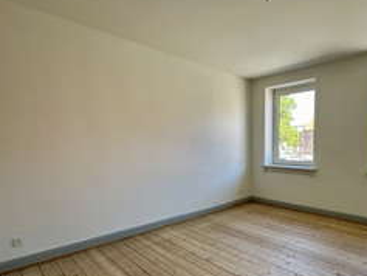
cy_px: 169
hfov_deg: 73.5
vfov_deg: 60.5
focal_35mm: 22
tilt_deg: -5.2
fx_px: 233
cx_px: 252
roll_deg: -0.1
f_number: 2.2
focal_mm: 2.22
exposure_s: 1/99
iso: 64
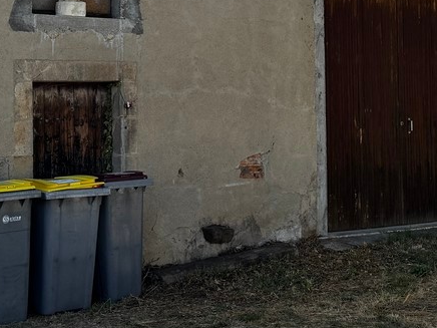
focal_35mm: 88
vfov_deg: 16.6
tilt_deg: +3.5
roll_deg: +1.2
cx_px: 325
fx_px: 1111
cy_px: 57
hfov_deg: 22.1
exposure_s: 1/1980
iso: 80
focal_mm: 6.76
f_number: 1.78
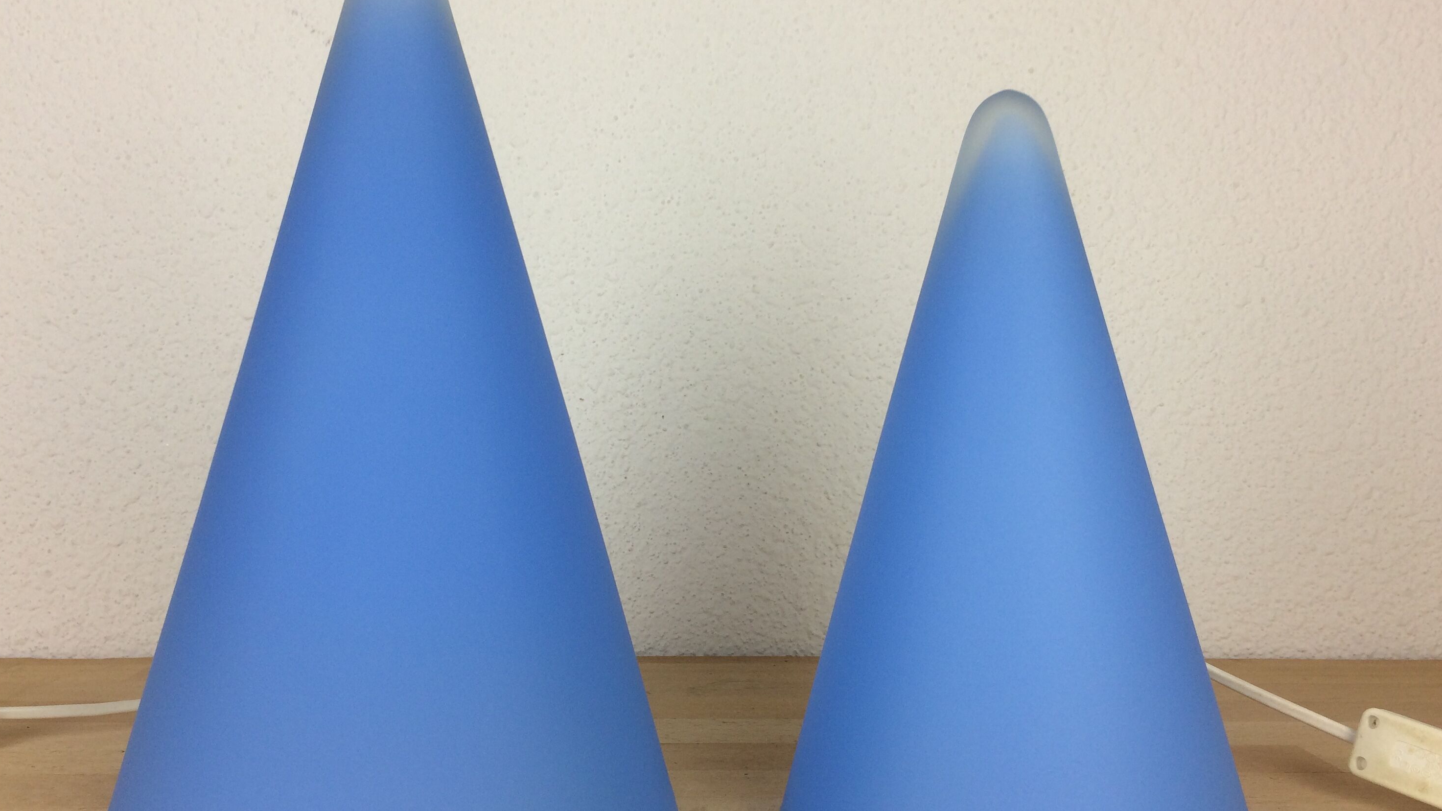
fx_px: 1338
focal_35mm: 35
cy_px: 432
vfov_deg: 33.7
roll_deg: -0.1
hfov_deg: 56.6
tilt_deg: -1.8
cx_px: 682
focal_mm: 4.15
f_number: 2.2
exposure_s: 1/100
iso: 40
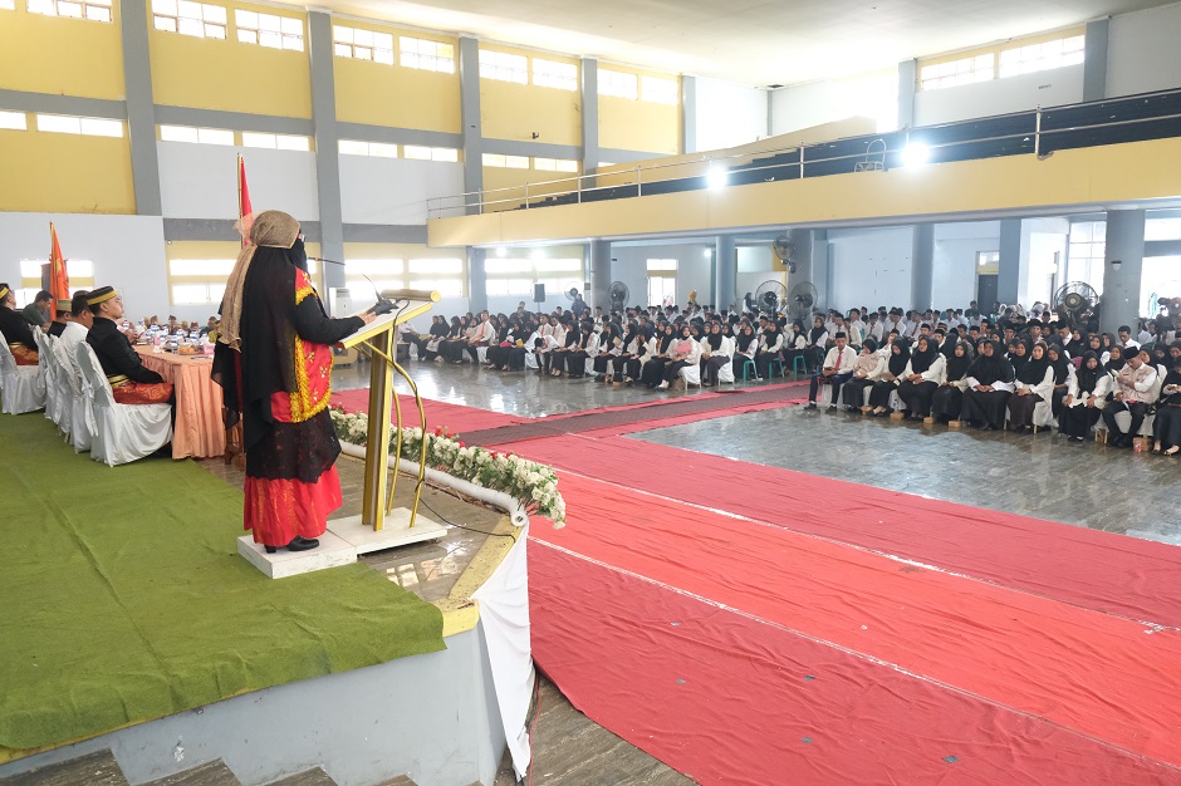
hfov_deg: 67.4
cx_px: 590
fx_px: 885
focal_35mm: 27
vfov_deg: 47.9
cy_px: 393
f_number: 3.2
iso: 4000
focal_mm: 18
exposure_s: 1/125
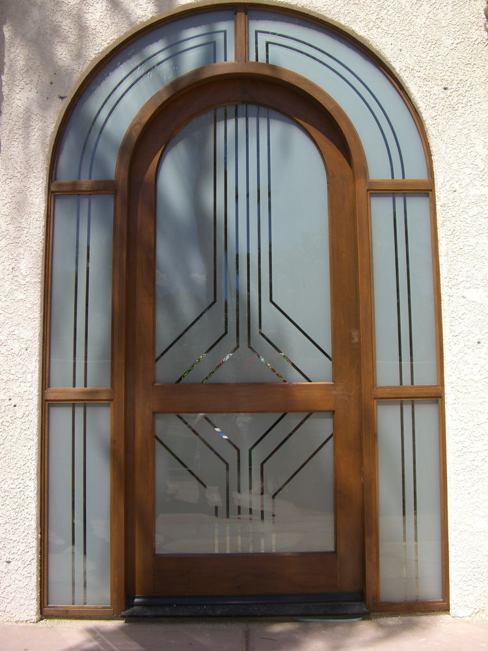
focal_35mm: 38
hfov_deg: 37.7
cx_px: 244
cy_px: 326
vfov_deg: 49.0
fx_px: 714
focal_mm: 7.9
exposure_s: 1/320
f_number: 5.6
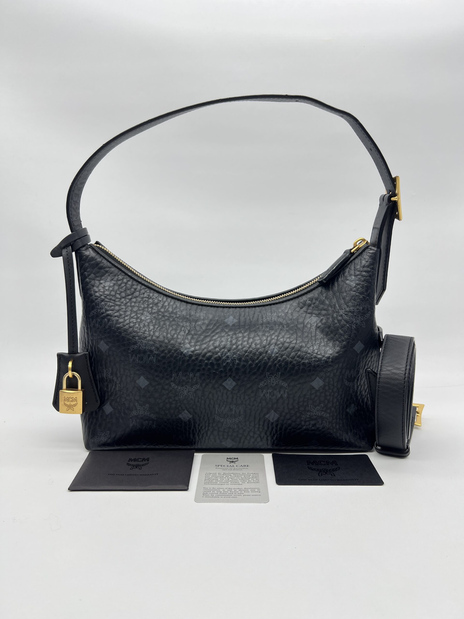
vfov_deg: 67.3
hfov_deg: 53.1
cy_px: 310
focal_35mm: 26
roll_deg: +0.0
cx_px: 232
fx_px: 465
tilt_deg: -8.0
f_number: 1.5
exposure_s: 1/135
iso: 32
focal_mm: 5.7
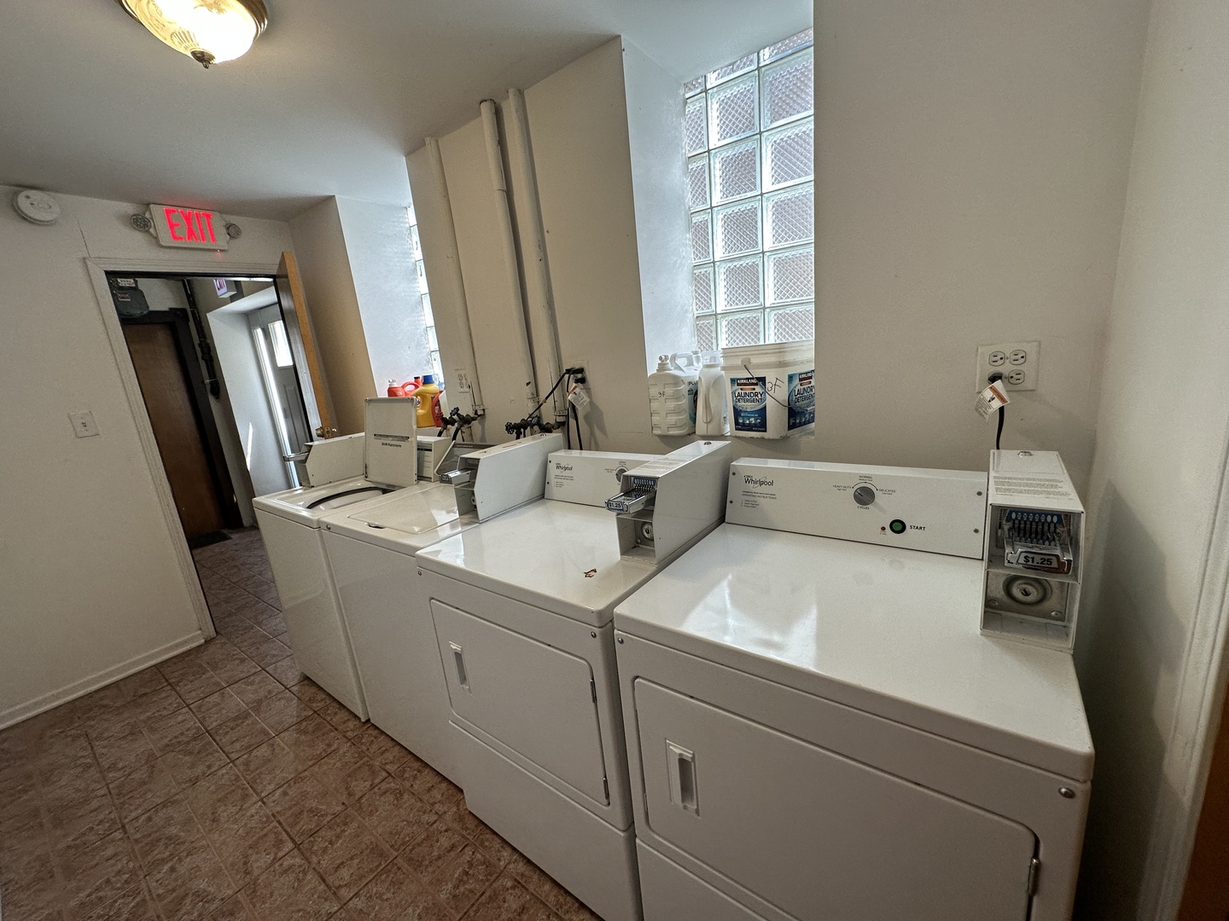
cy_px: 460
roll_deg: +6.0
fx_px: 497
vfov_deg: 85.7
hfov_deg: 102.1
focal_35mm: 14
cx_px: 614
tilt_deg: -14.0
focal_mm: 2.22
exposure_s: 1/120
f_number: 2.2
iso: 125
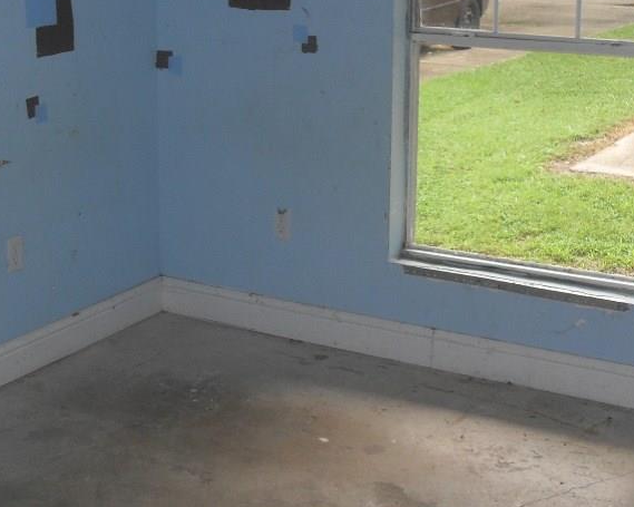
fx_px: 1219
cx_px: 257
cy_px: 196
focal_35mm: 65
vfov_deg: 23.4
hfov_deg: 29.1
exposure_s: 1/45
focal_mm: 6.3
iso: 100
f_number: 2.8
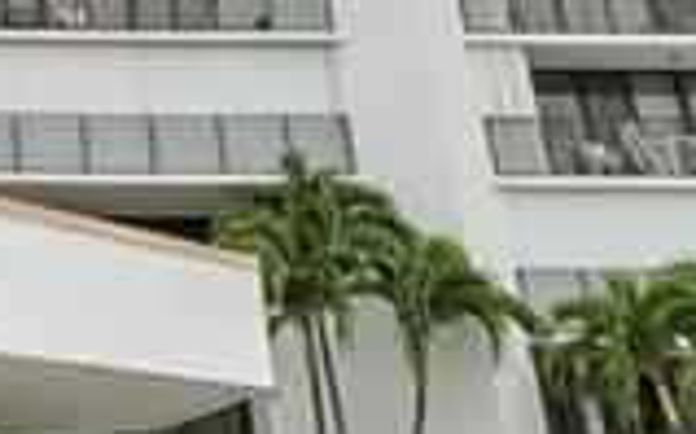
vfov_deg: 15.0
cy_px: -307
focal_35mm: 77
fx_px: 1459
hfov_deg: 24.1
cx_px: -166
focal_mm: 10
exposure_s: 1/320
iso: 100
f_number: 11
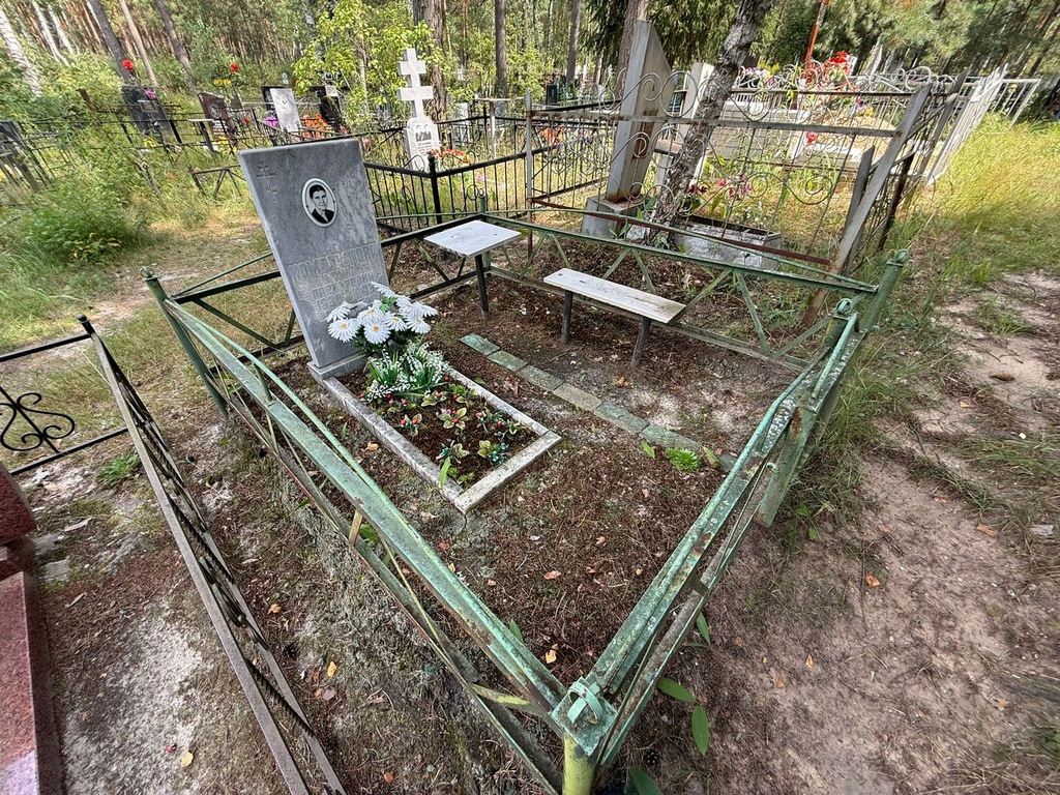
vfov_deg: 85.7
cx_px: 530
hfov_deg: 102.1
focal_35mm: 14
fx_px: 429
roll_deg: -0.6
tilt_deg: -37.6
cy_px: 398
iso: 50
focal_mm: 2.22
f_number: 2.2
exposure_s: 1/105
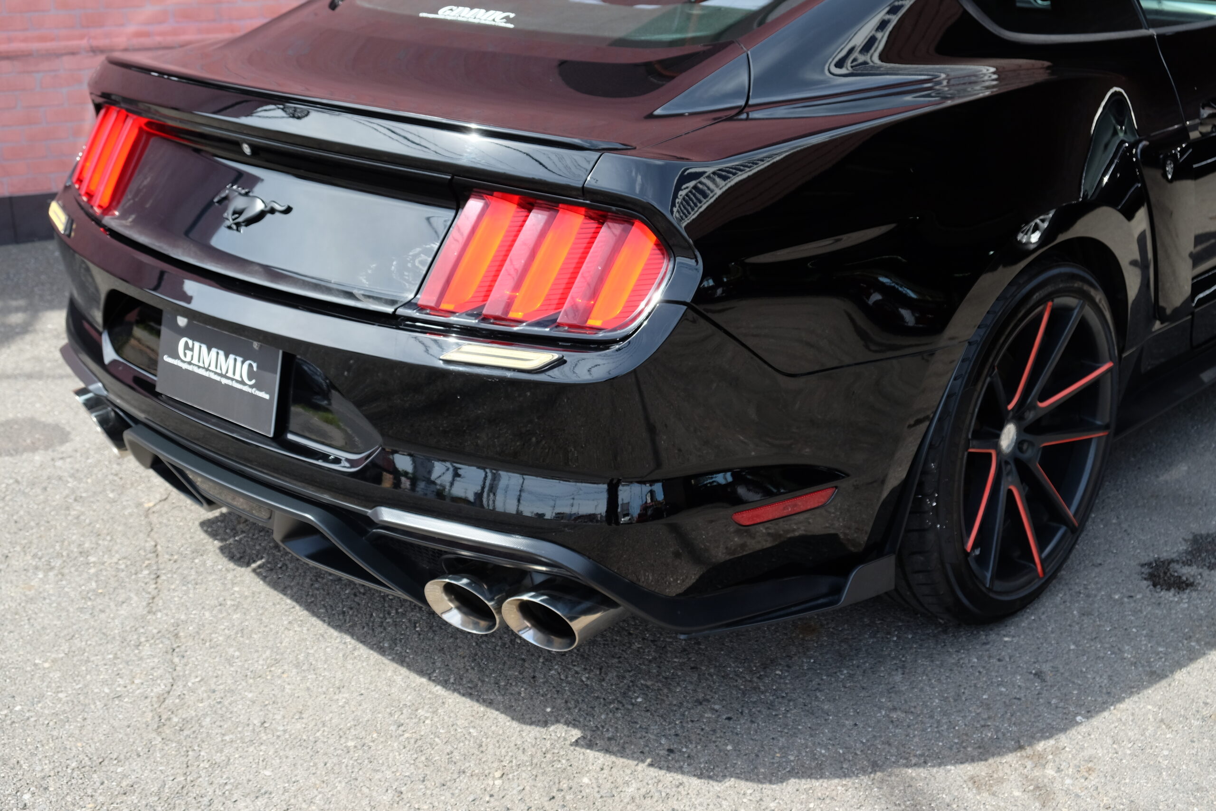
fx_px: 1520
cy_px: 406
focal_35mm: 45
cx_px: 608
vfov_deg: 29.9
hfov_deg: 43.6
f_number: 5.6
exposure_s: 1/350
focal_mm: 30.2
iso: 400
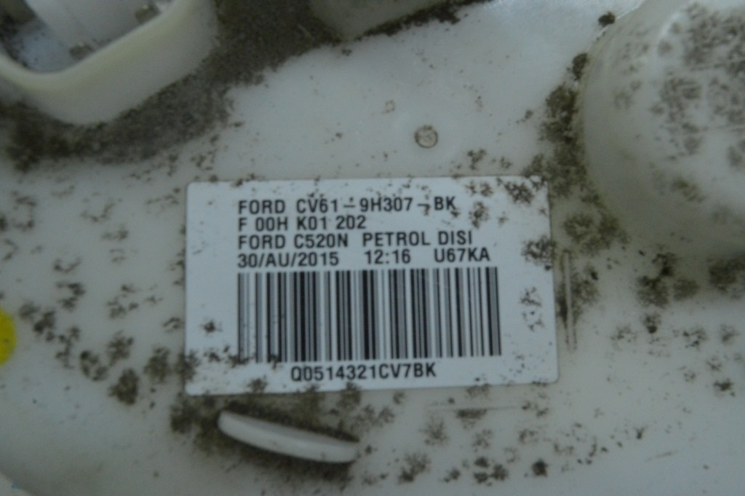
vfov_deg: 39.9
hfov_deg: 57.3
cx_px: 372
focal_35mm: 33
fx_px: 682
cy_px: 248
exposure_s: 1/40
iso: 2800
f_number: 25
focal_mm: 22
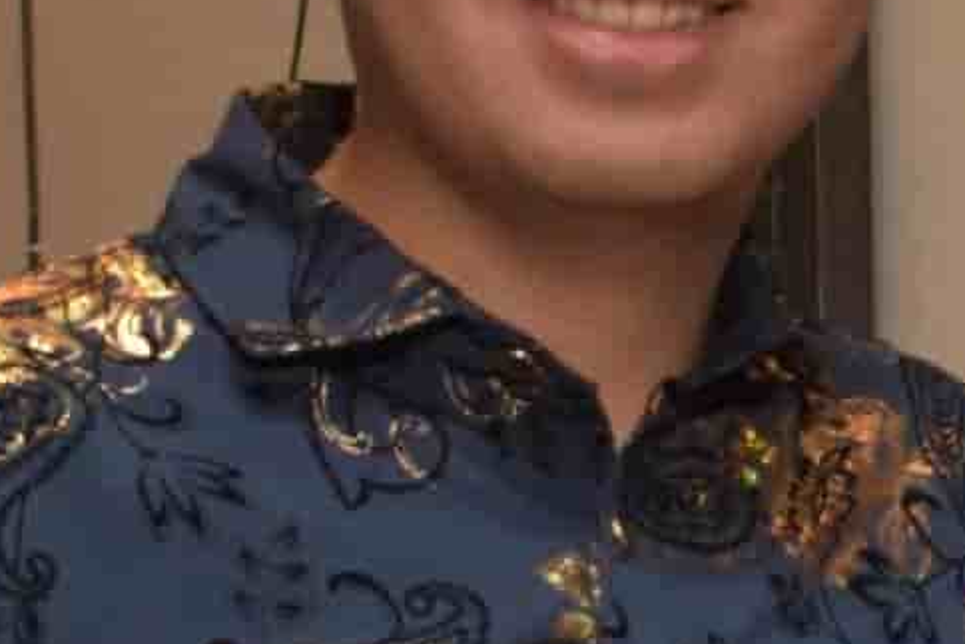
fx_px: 5979
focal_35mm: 223
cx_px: 1681
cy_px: 1148
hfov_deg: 8.9
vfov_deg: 6.1
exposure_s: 1/80
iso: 800
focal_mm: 20
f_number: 5
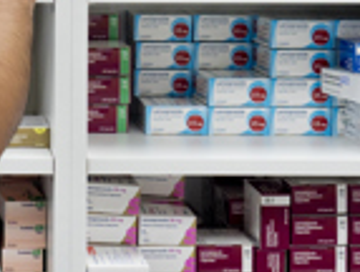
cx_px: -70
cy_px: -29
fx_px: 1199
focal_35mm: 115
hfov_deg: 16.4
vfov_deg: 12.7
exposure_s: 1/125
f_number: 4
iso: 400
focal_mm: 16
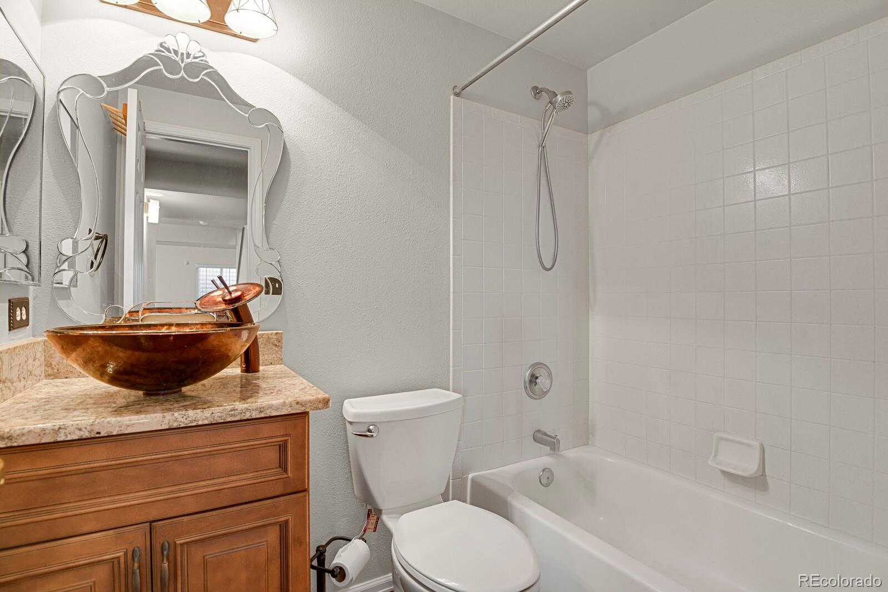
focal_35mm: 17
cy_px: 296
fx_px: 419
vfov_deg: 70.4
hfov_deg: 93.3
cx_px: 444
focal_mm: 17
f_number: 6.3
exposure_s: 5
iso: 250
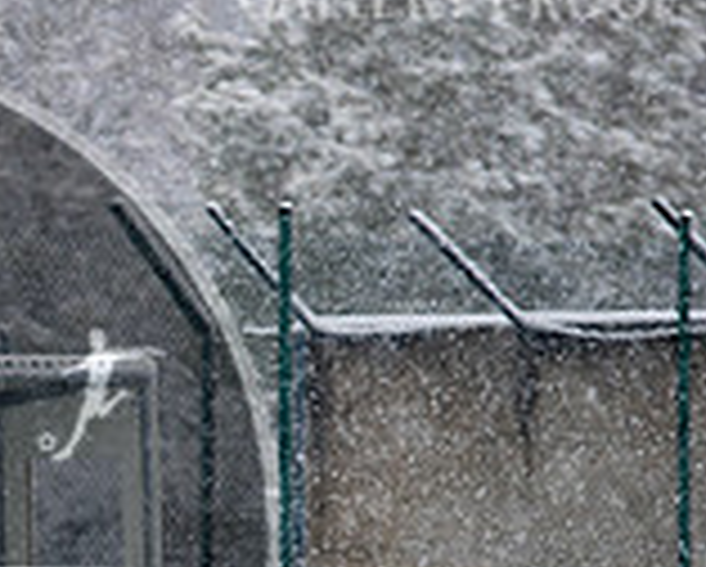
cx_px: -230
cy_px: 538
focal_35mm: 701
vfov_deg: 2.2
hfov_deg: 2.8
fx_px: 14666
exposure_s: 1/500
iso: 160
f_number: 4
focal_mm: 200
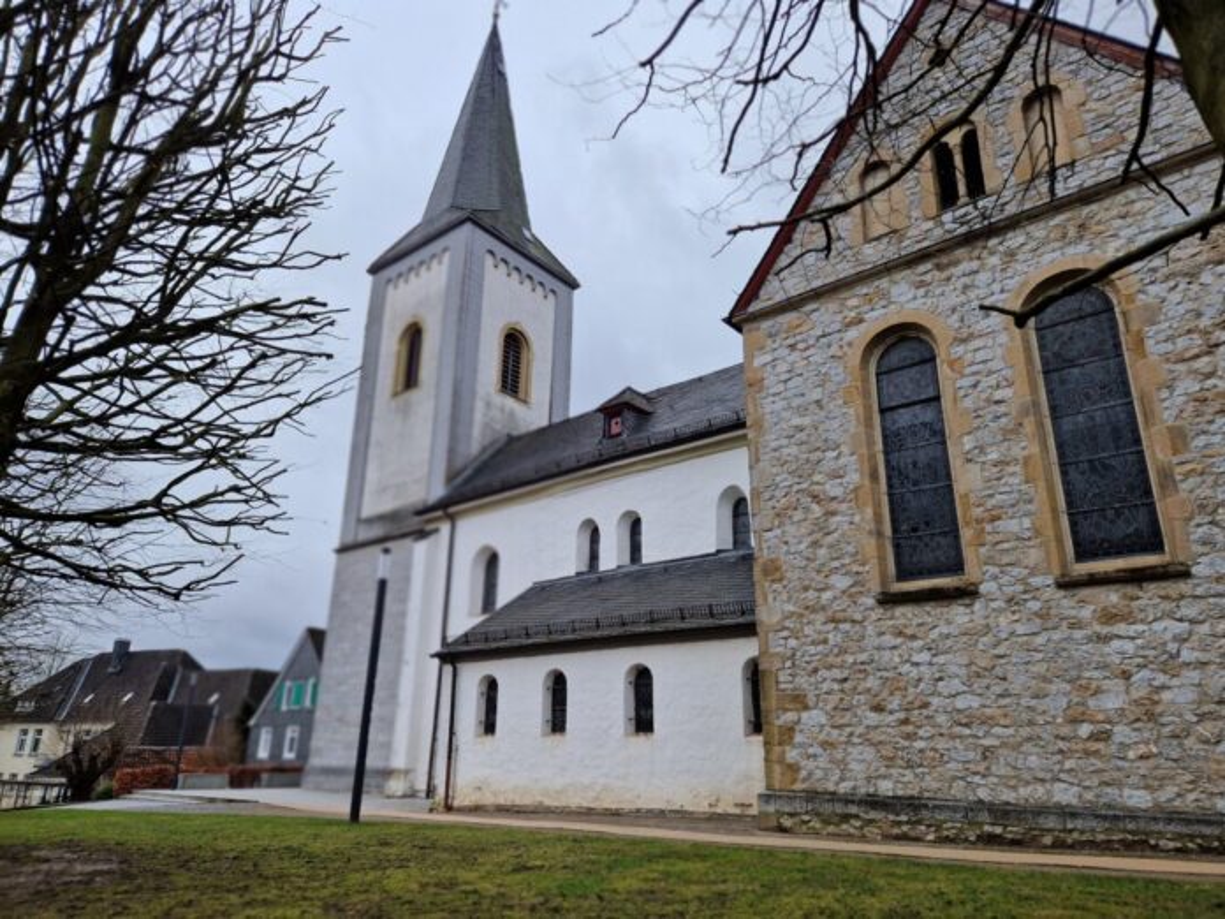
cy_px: 460
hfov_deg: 73.9
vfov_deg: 58.9
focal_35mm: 23
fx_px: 814
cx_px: 612
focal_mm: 5.4
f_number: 1.8
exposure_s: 1/1052
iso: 50
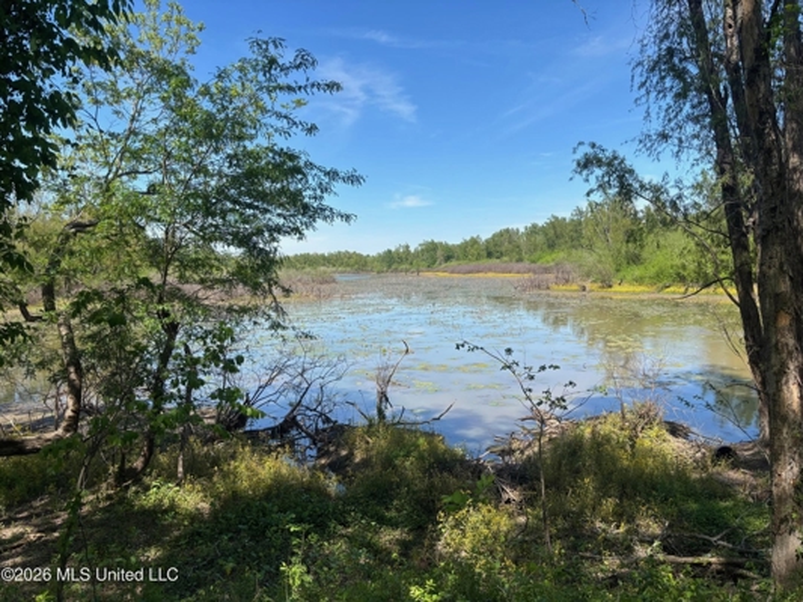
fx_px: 603
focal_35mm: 26
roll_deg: +1.6
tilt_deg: -3.7
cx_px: 402
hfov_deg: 67.3
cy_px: 301
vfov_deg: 53.1
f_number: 1.6
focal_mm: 5.96
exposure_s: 1/2398
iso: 50
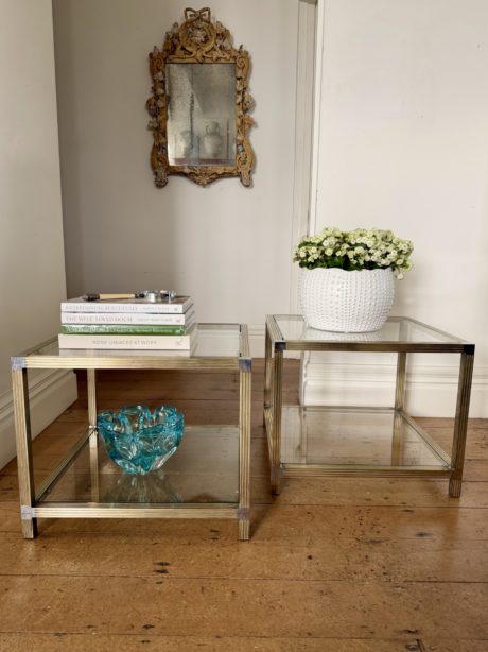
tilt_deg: -10.7
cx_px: 244
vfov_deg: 71.6
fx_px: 451
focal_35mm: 24
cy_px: 326
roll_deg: +0.1
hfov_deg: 56.8
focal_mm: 6.76
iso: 64
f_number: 1.78
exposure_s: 1/121
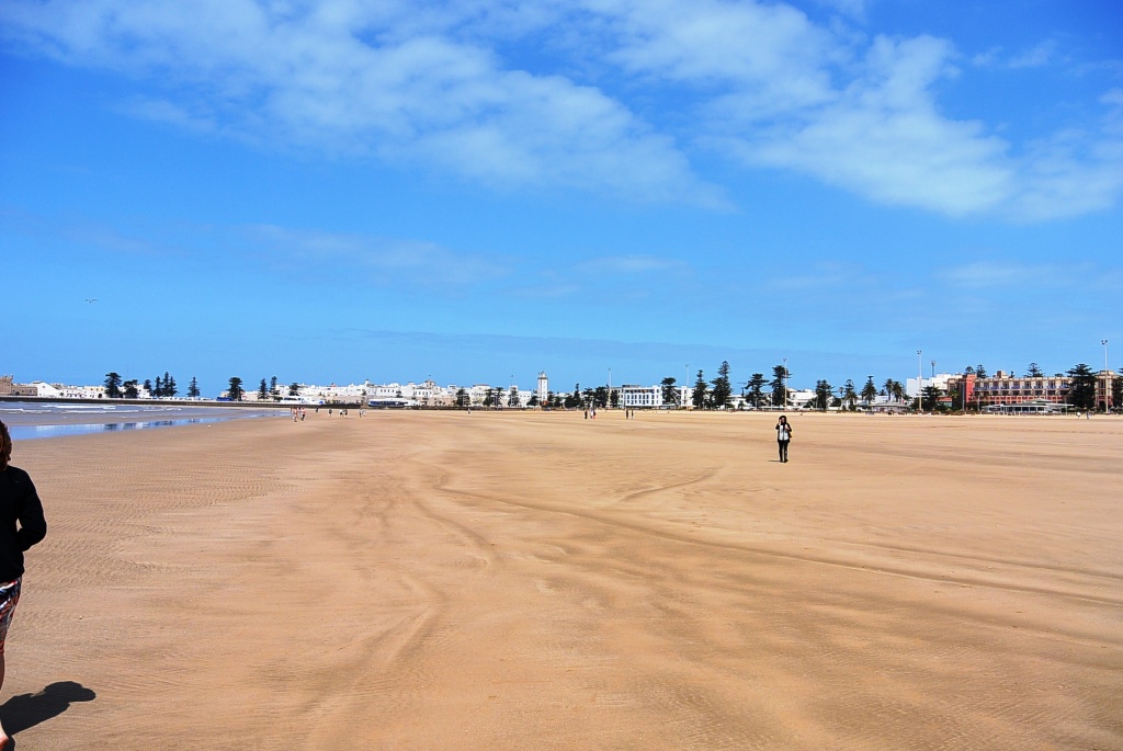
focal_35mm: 29
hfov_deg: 63.6
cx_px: 562
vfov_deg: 45.1
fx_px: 906
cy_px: 376
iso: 100
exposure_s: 1/1000
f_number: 5
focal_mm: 11
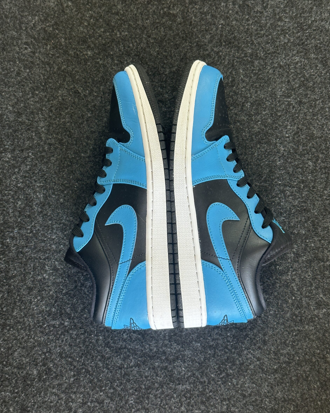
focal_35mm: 51
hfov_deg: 29.7
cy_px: 219
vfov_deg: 36.6
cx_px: 168
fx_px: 623
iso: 160
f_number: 1.78
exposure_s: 1/50
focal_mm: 6.86
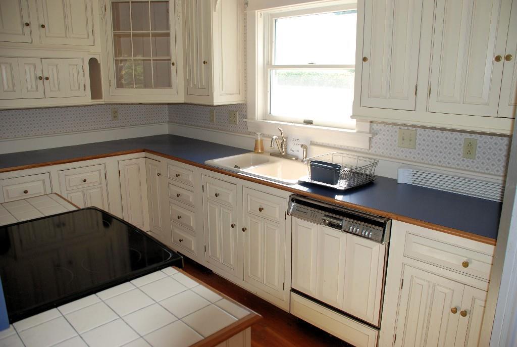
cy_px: 174
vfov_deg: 48.1
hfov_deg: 67.3
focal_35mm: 27
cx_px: 258
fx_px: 388
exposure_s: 1/100
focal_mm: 18
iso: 200
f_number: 3.5
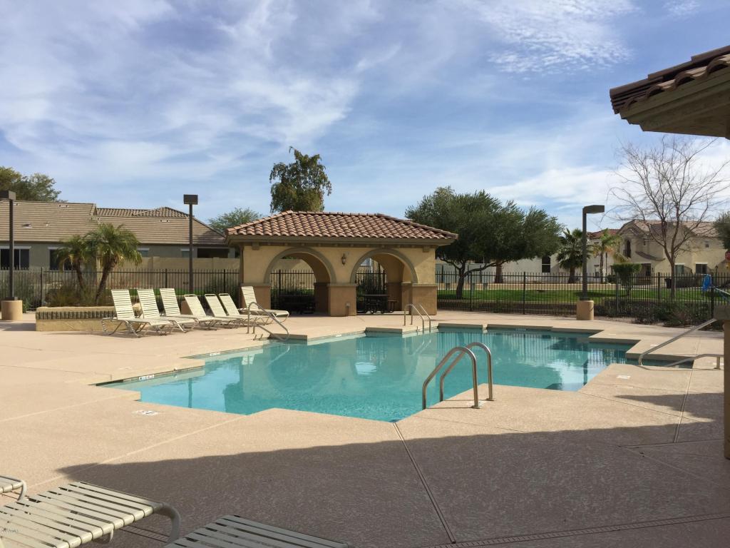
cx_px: 365
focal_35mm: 29
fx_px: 612
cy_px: 274
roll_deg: -1.4
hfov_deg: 61.7
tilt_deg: -0.2
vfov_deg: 48.2
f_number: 2.2
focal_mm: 4.15
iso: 32
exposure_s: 1/2639
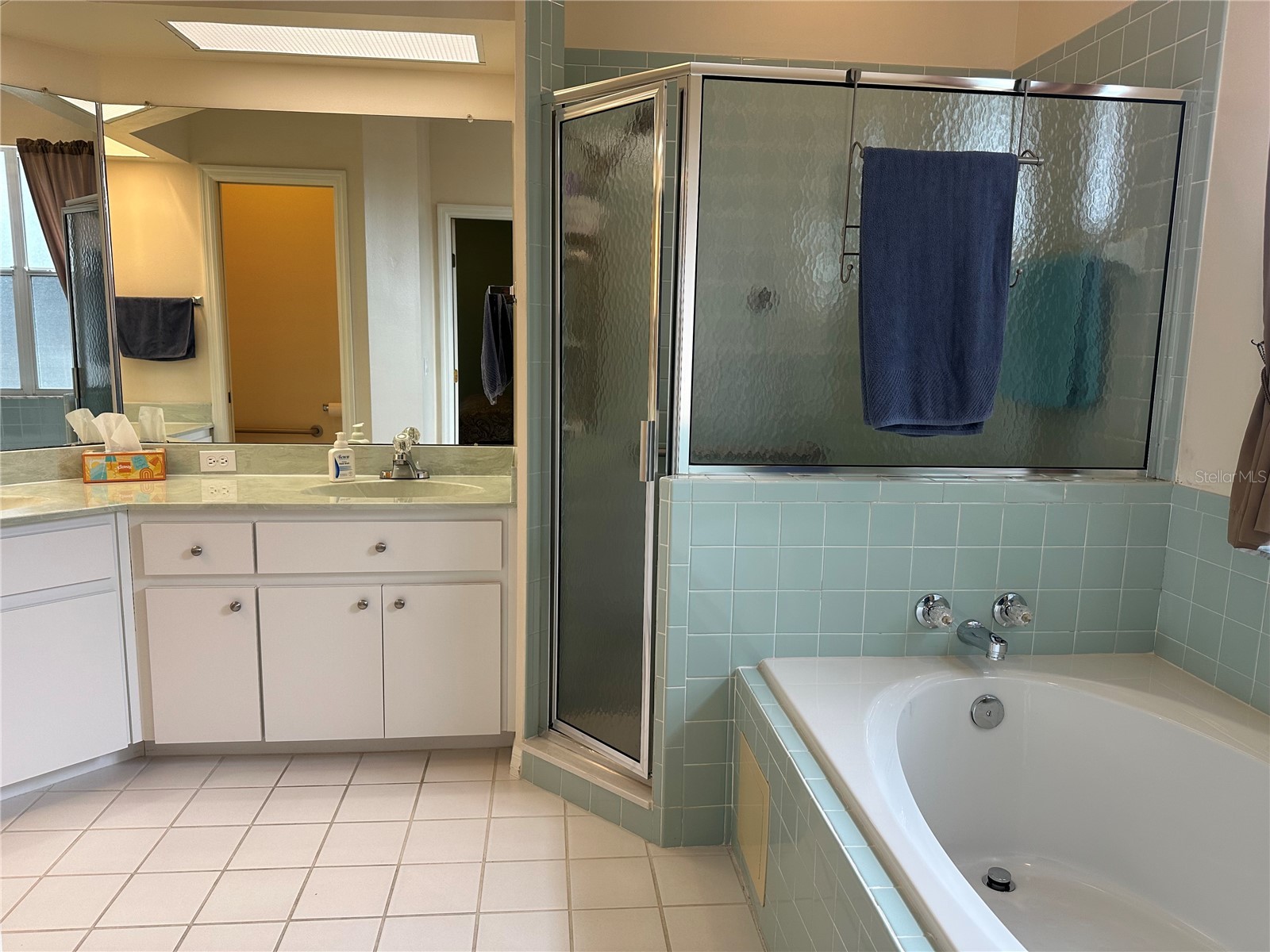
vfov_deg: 56.8
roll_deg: -1.2
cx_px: 635
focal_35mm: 24
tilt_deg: -9.6
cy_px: 476
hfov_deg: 71.6
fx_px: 881
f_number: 1.78
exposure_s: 1/120
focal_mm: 6.86
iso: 125
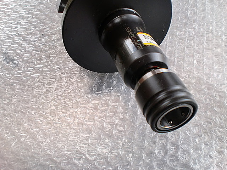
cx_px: 114
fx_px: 230
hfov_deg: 52.6
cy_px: 85
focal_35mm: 35
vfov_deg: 40.7
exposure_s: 1/100
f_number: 3.1
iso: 64
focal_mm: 6.3
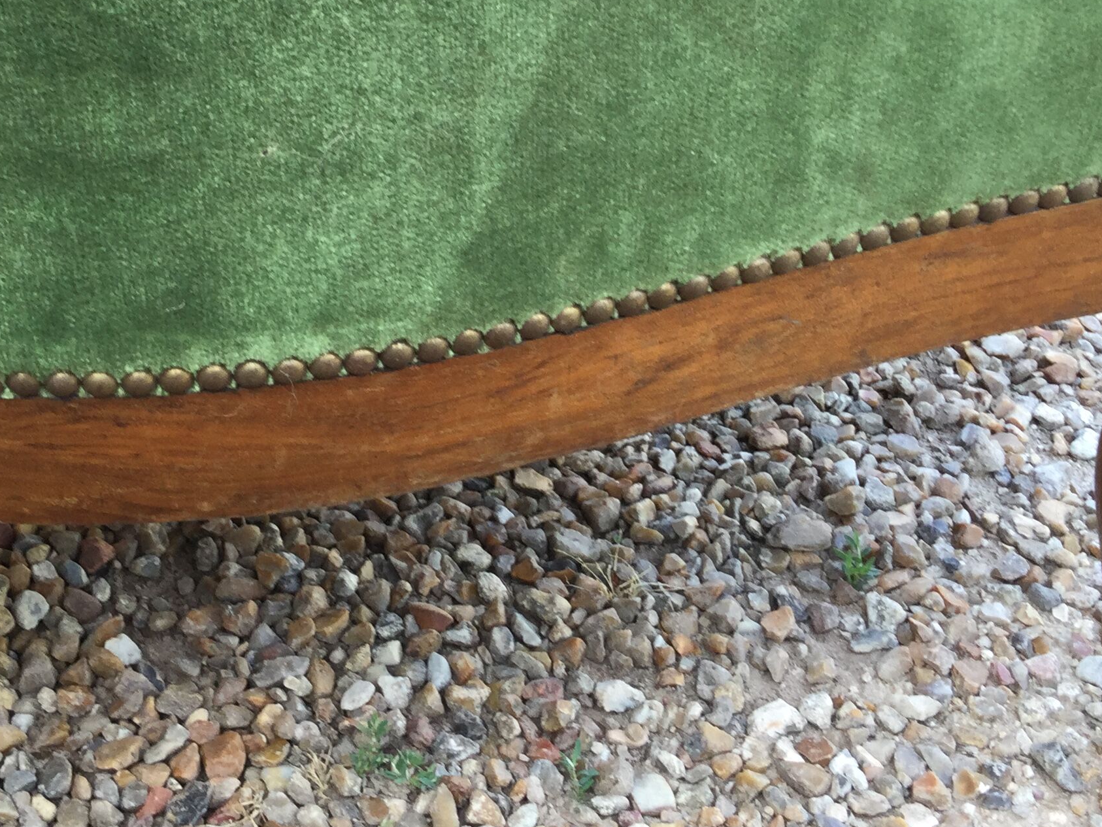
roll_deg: +0.1
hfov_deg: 31.9
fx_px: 1910
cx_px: 369
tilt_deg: -32.7
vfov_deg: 24.2
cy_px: 229
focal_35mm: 60
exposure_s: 1/100
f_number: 2.4
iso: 32
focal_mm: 3.3
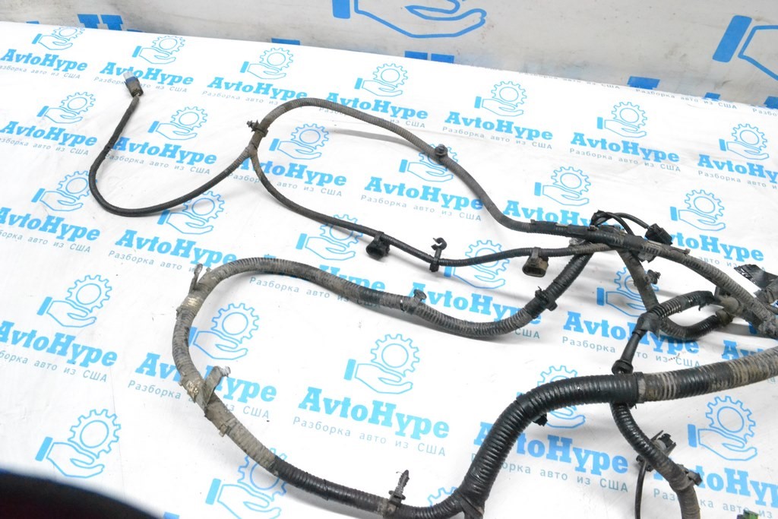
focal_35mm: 27
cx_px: 389
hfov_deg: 67.4
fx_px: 584
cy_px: 260
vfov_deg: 47.9
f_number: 9
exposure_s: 1/160
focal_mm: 18
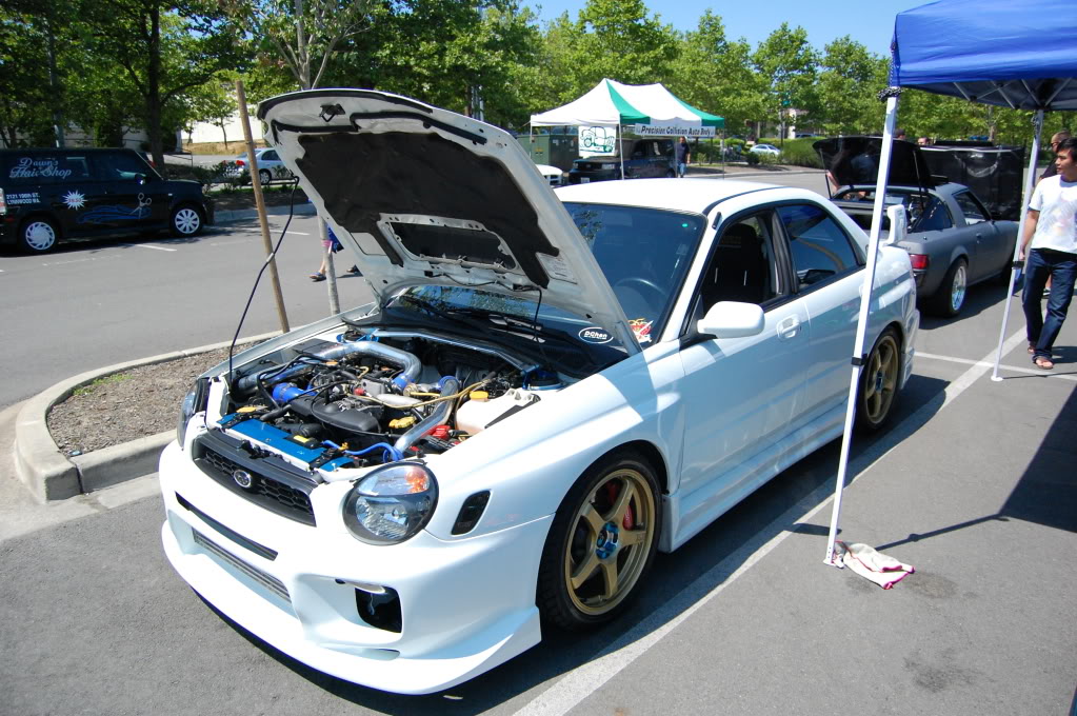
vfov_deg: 47.8
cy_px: 358
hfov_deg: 67.4
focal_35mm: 27
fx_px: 807
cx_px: 538
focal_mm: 18
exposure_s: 1/4000
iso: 800
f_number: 4.5
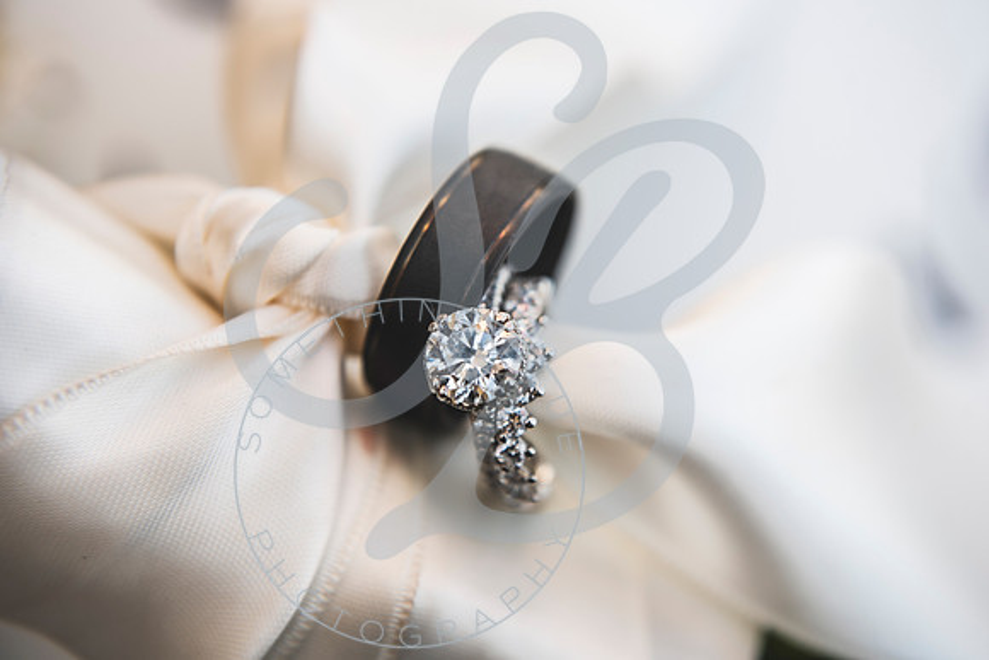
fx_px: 1649
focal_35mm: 60
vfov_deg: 22.6
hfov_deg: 33.4
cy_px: 330
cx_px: 494
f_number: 5.6
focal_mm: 60
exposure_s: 1/160
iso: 100
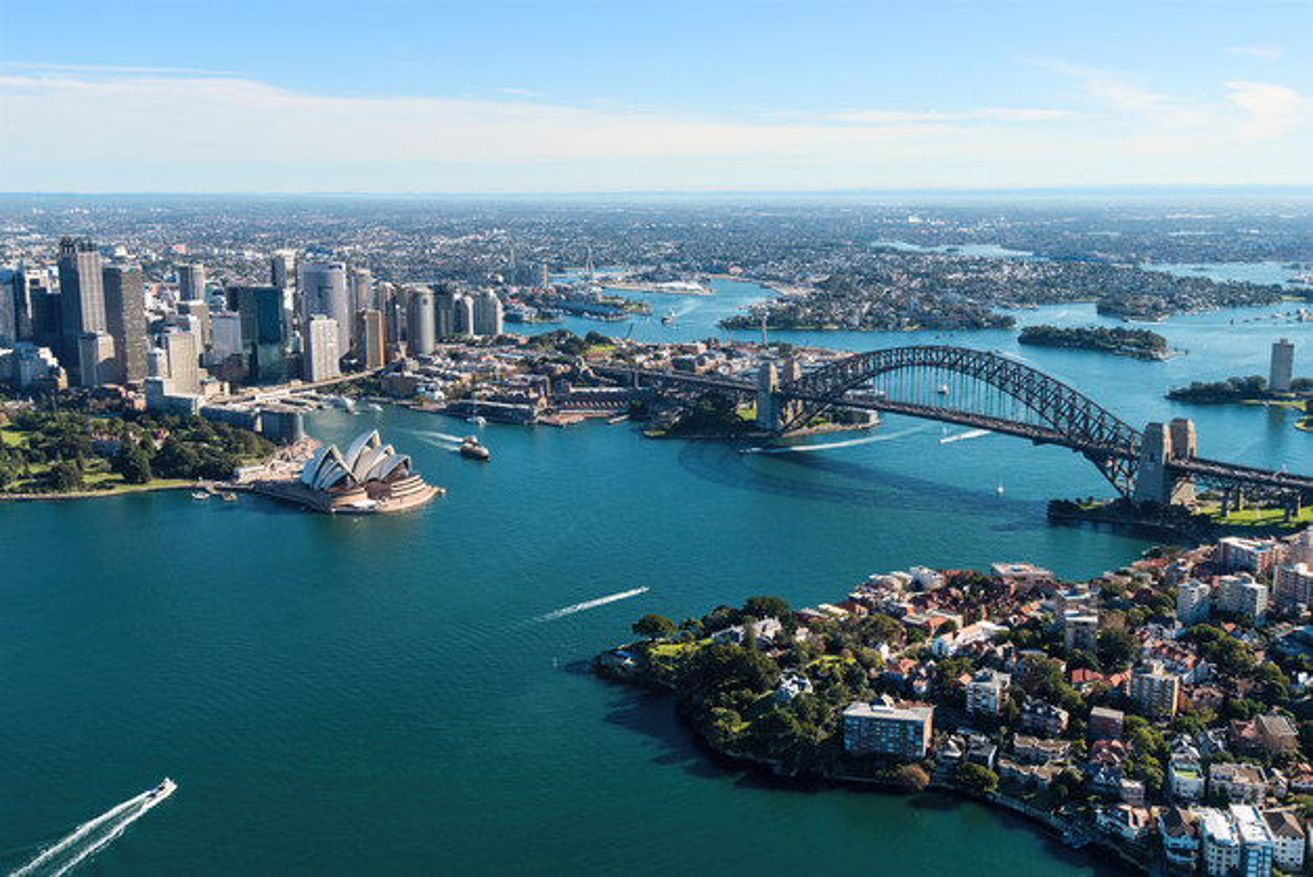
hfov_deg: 54.4
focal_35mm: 35
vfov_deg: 37.9
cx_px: 656
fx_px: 1277
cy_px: 438
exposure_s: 1/1000
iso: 320
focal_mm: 35
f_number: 5.6
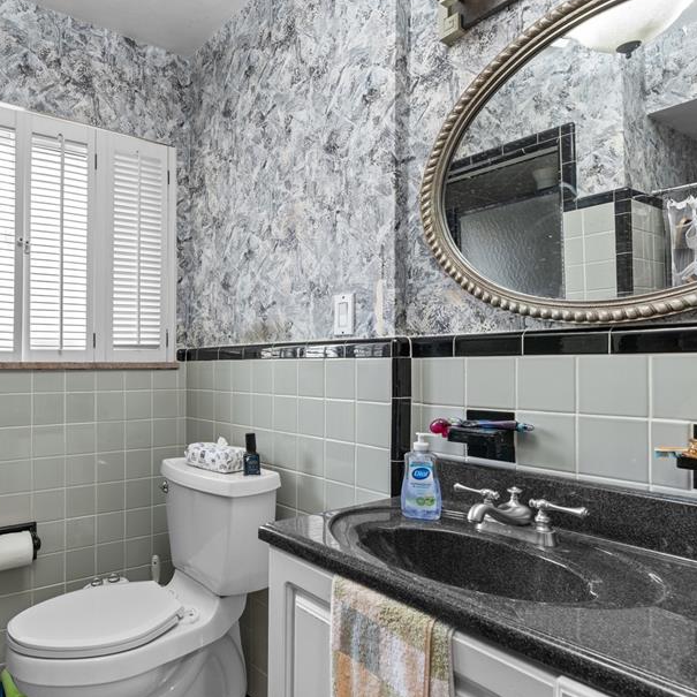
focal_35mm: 23
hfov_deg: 64.5
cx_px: 203
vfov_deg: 67.2
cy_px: 374
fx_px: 524
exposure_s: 1/2
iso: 400
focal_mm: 16
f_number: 8
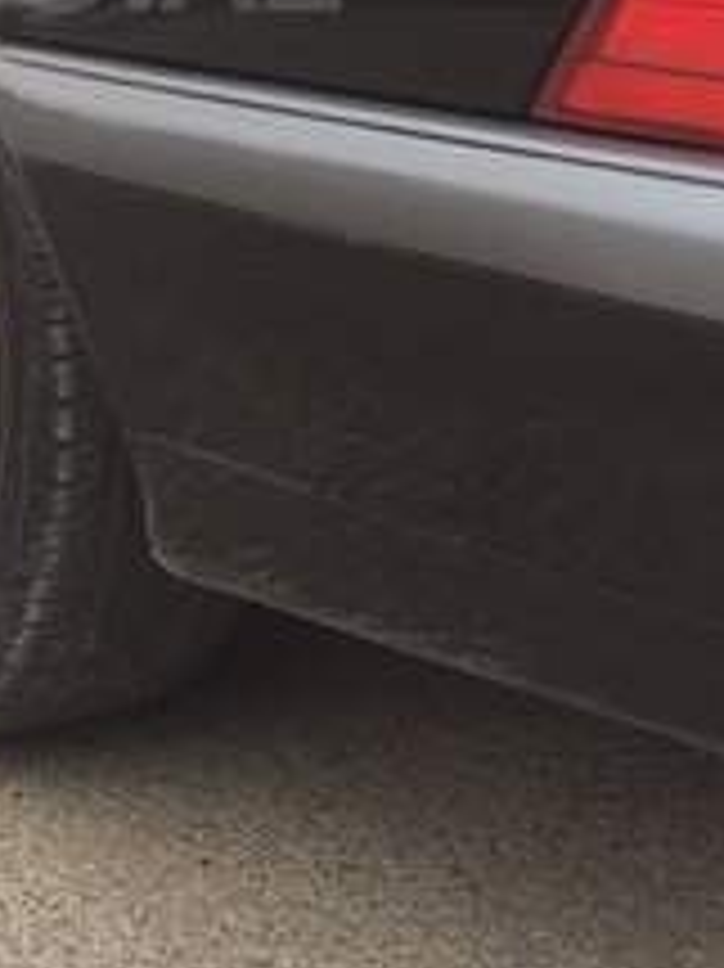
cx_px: -4
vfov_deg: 27.1
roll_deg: +1.6
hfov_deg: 21.1
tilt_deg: -5.2
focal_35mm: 67
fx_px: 1870
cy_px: -41
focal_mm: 4.15
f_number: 2.2
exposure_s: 1/113
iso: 32
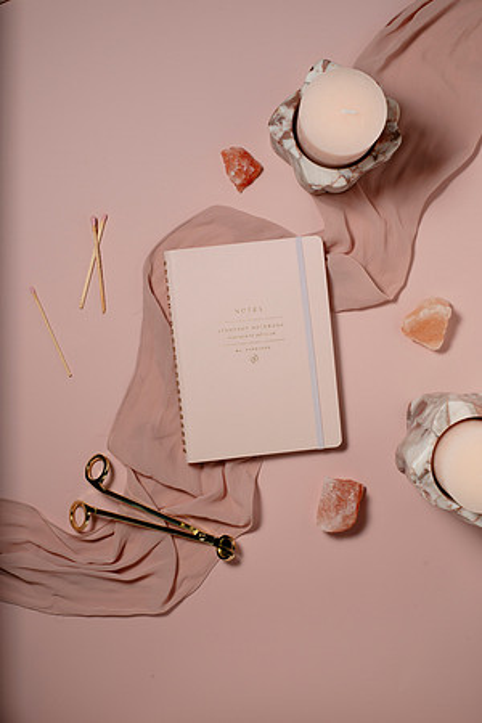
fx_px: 1004
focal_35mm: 50
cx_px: 241
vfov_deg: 39.6
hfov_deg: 27.0
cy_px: 362
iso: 200
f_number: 14
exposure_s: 1/250
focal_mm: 50
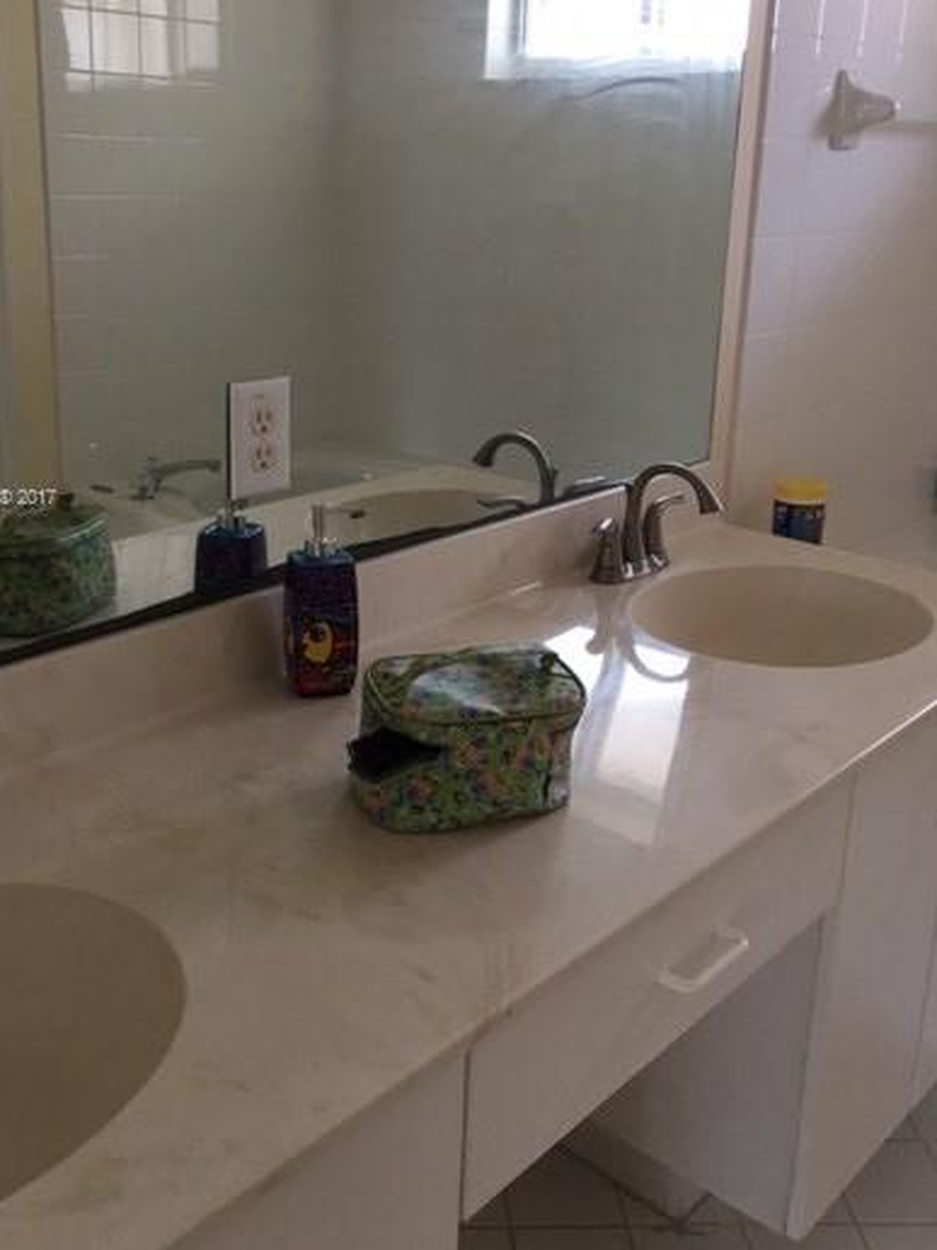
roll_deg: -1.0
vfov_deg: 51.0
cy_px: 499
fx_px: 1299
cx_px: 361
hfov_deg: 39.4
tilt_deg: -12.3
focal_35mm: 36
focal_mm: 4.15
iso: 64
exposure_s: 1/33
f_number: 2.2
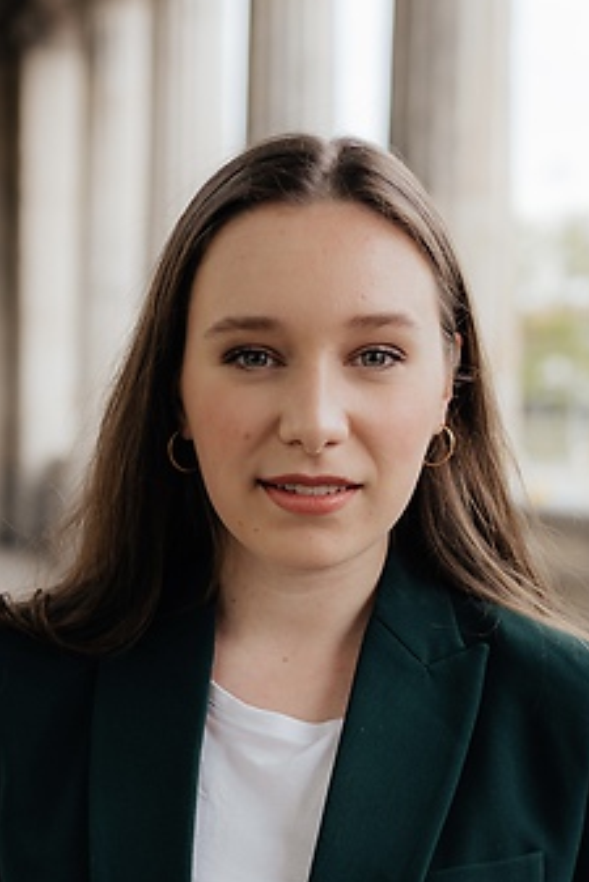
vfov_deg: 37.9
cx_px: 285
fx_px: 1275
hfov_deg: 26.0
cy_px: 563
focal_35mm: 52
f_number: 2
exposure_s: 1/640
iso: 125
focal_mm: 35
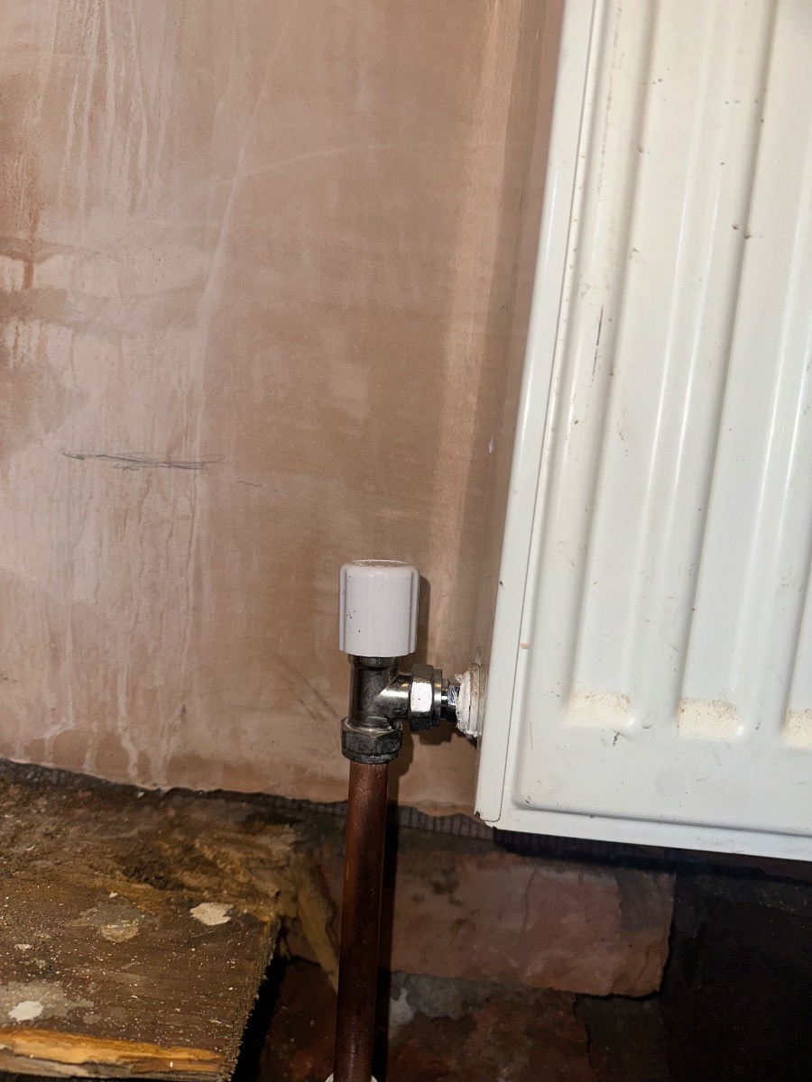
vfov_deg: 71.6
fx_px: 751
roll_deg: -5.8
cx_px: 406
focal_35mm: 24
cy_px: 541
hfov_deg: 56.8
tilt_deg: -7.3
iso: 50
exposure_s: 1/69
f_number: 1.78
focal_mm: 6.86
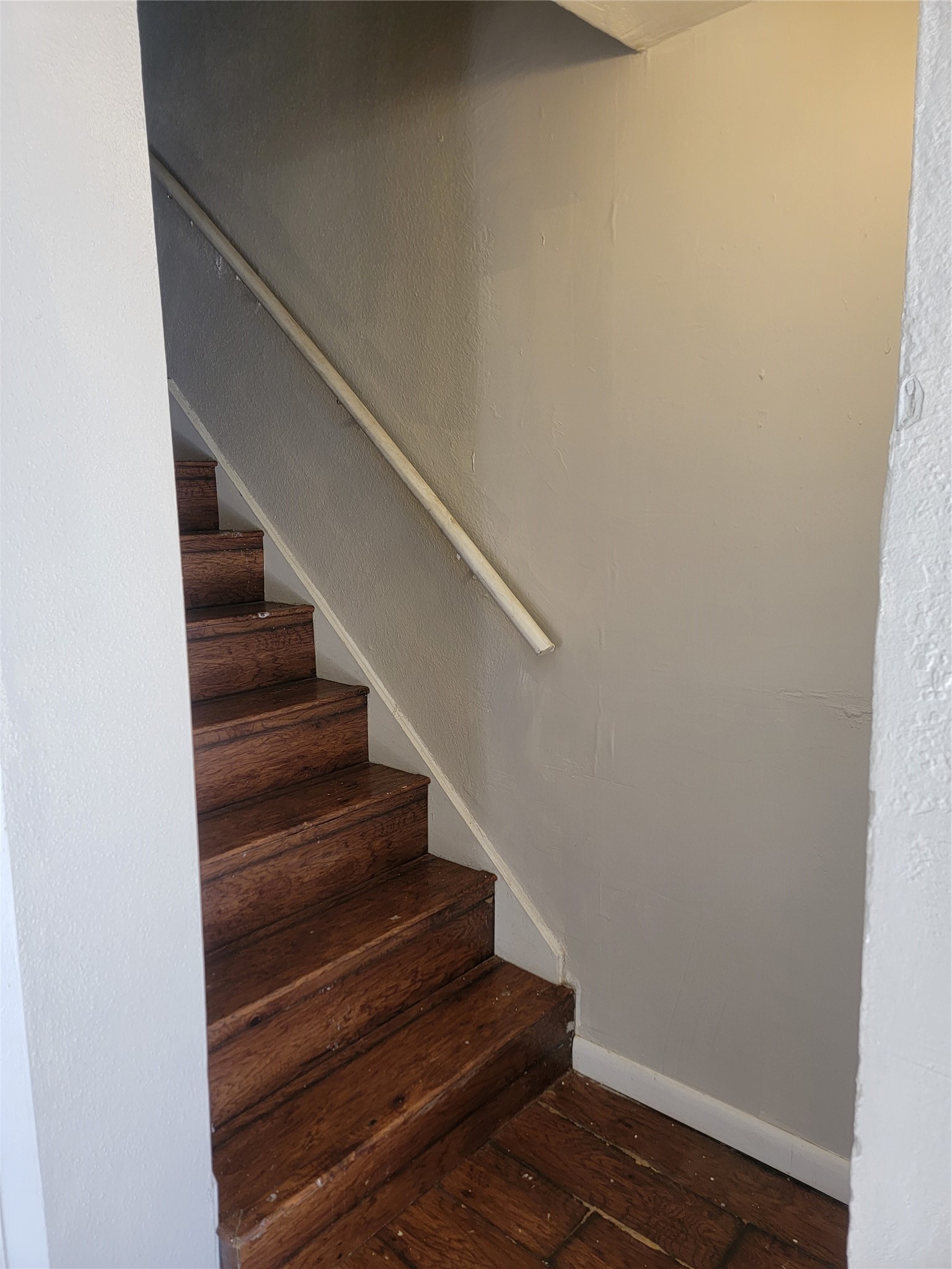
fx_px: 880
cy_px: 634
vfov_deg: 71.6
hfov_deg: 56.8
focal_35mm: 24
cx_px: 476
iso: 125
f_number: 1.8
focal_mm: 6.7
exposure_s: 1/120
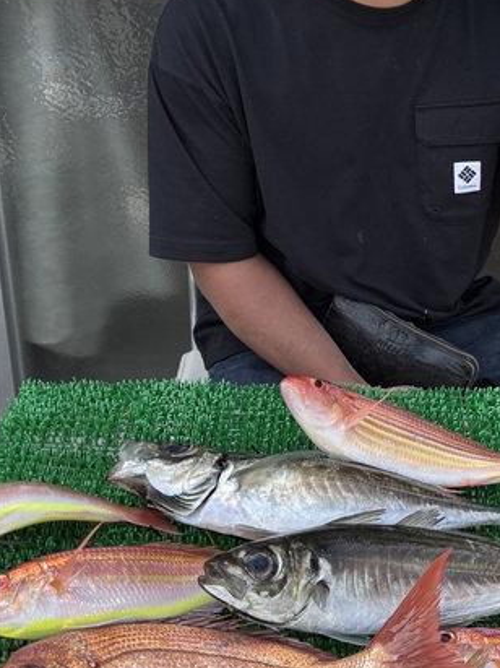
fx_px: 1041
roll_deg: -0.7
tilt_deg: -22.1
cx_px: 357
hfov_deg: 26.8
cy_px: 255
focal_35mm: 54
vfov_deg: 35.4
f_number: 1.6
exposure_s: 1/851
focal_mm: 5.96
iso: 50
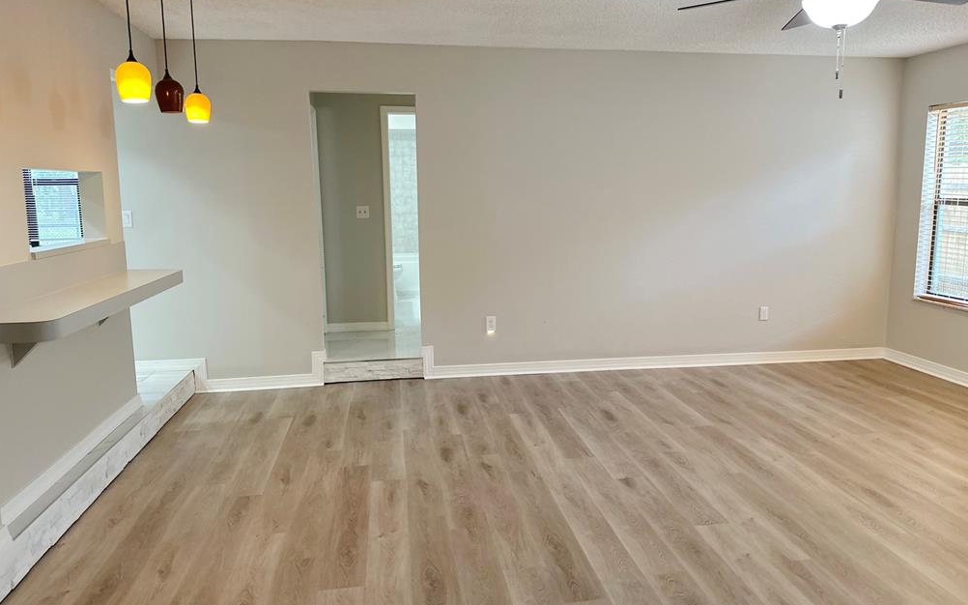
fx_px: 686
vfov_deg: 47.6
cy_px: 287
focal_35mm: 26
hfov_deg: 70.4
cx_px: 488
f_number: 1.78
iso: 200
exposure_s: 1/60
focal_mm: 6.86
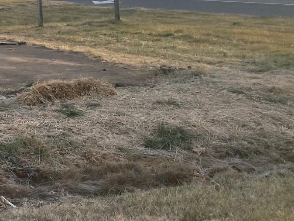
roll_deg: +2.5
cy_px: -19
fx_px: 671
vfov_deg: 18.0
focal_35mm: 79
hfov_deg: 21.8
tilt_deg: -2.3
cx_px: -108
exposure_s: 1/1754
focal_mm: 4.25
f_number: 1.8
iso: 32
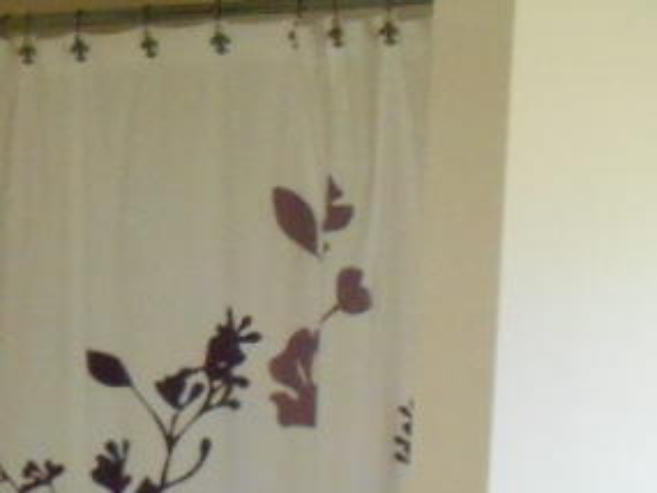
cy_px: 590
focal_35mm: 146
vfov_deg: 10.0
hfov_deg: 12.6
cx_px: -443
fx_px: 2772
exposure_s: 1/30
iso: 400
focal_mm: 4.7
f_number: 3.4
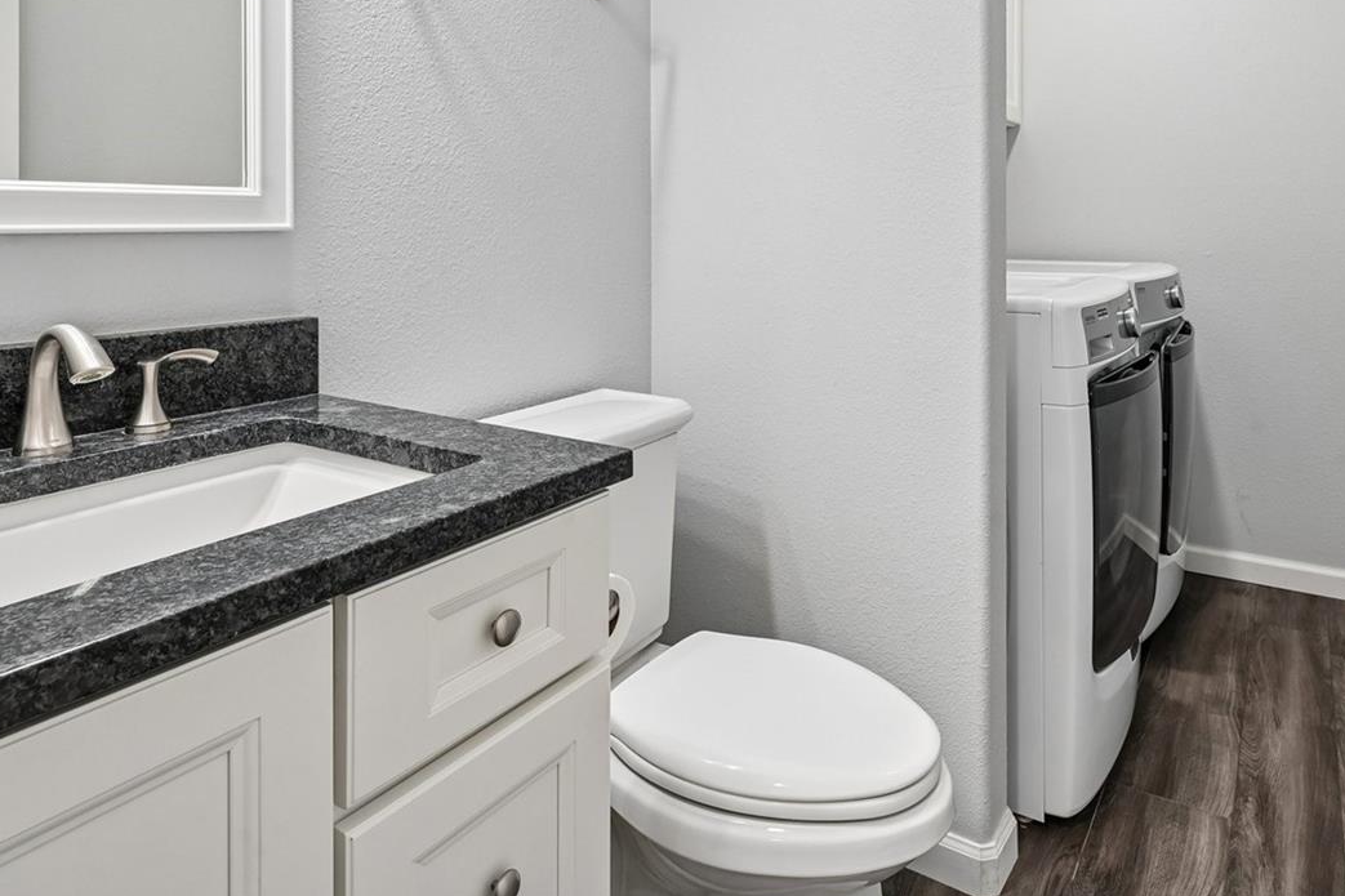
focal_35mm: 23
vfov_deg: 52.9
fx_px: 859
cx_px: 763
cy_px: 235
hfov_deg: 75.7
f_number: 10
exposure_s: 1/10
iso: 400
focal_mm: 15
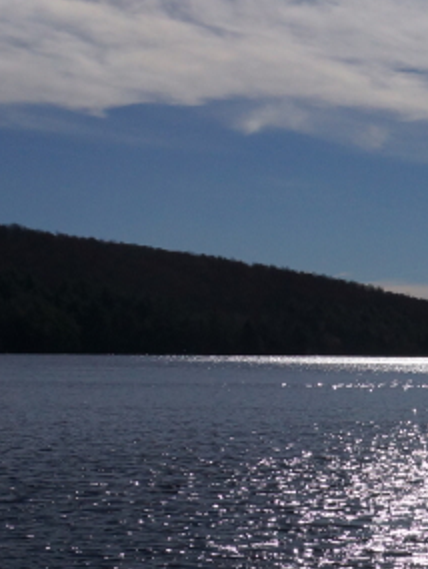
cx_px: 898
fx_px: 1499
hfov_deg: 13.5
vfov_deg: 21.4
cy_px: 144
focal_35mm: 91
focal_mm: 18
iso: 400
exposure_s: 1/2500
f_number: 9
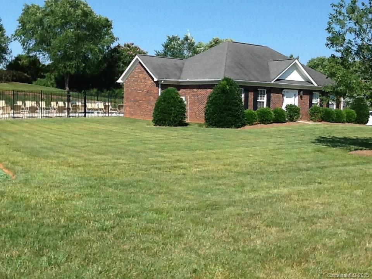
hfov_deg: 42.9
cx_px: 186
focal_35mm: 44
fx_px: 473
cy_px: 140
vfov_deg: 32.9
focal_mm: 2.03
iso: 40
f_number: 2.4
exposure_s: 1/1115
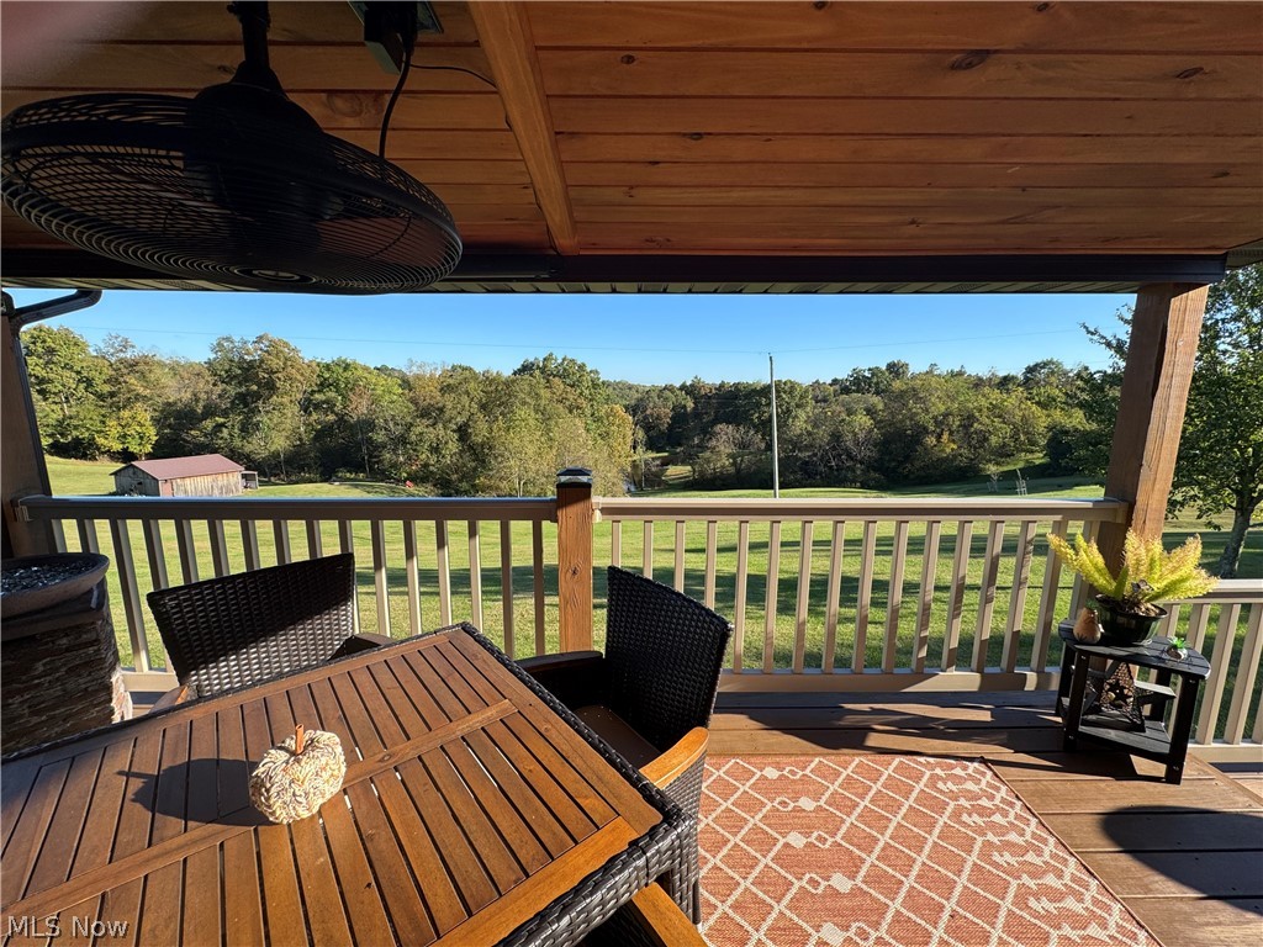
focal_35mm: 14
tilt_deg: -10.4
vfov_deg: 85.7
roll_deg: -0.2
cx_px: 632
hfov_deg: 102.1
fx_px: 511
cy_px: 474
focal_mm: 2.22
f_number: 2.2
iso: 40
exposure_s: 1/812
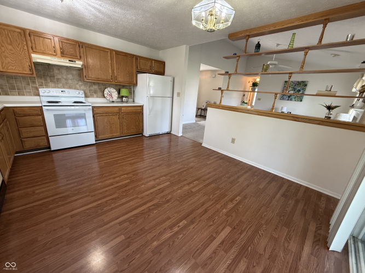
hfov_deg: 102.1
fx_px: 148
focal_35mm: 14
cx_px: 182
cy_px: 136
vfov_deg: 85.7
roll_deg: -4.6
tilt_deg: -16.6
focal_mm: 2.22
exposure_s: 1/60
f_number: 2.2
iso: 200
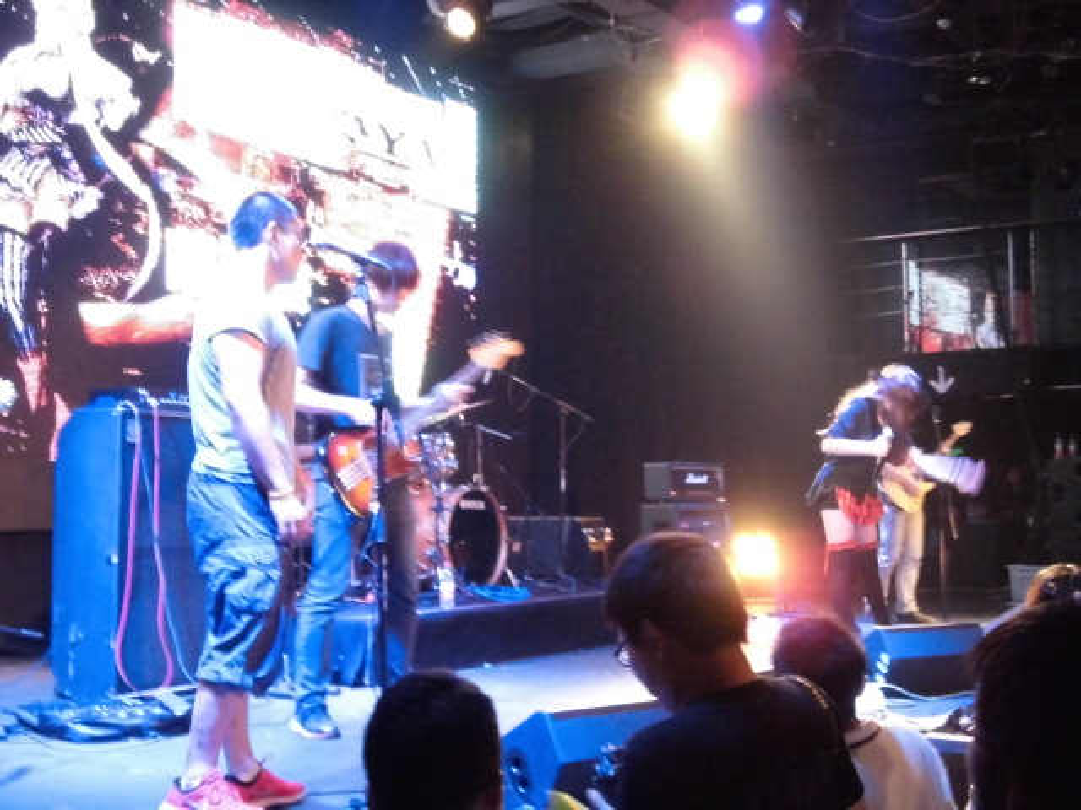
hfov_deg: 40.4
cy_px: 405
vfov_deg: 30.9
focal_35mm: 47
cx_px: 540
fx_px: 1468
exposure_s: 1/13
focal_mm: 8.3
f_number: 3.4
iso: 800
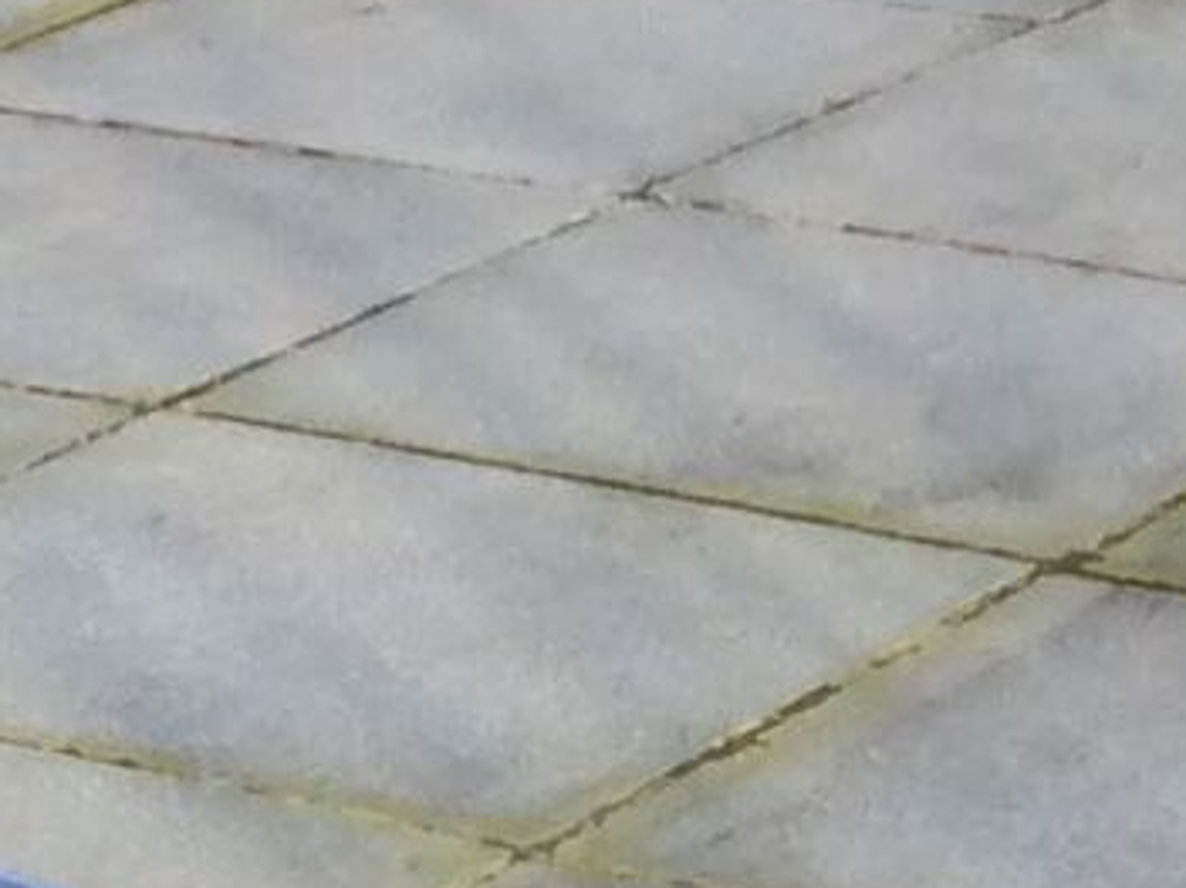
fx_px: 8083
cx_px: -1362
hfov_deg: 7.9
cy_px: 1925
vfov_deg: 6.1
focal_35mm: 236
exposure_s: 1/566
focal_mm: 3.3
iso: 32
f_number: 2.4
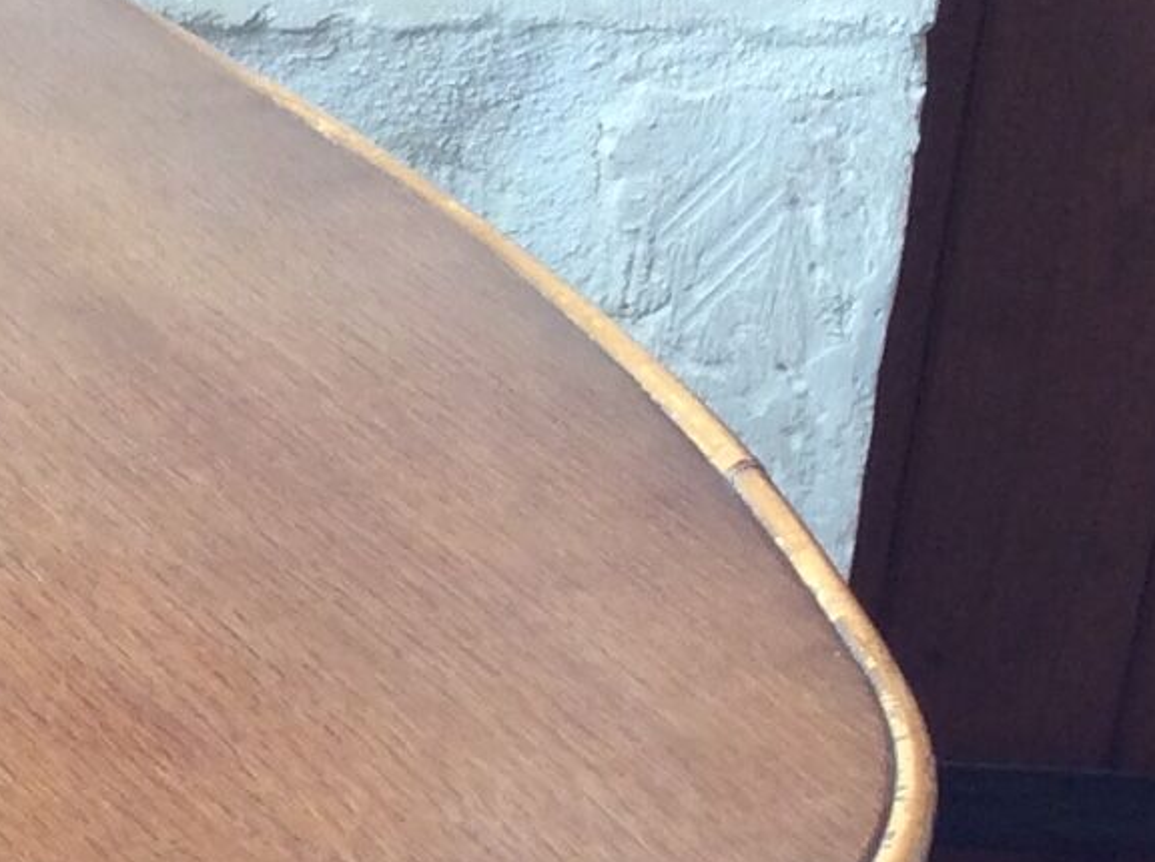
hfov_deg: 13.3
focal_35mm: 144
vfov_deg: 9.8
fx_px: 4797
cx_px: -267
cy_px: 1512
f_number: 2.4
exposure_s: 1/33
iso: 32
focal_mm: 3.3
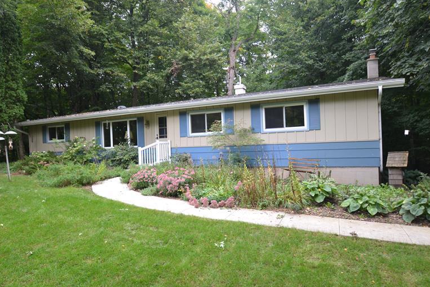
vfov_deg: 57.2
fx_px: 263
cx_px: 212
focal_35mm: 22
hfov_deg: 78.6
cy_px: 143
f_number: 5.6
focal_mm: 14
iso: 400
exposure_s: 1/125
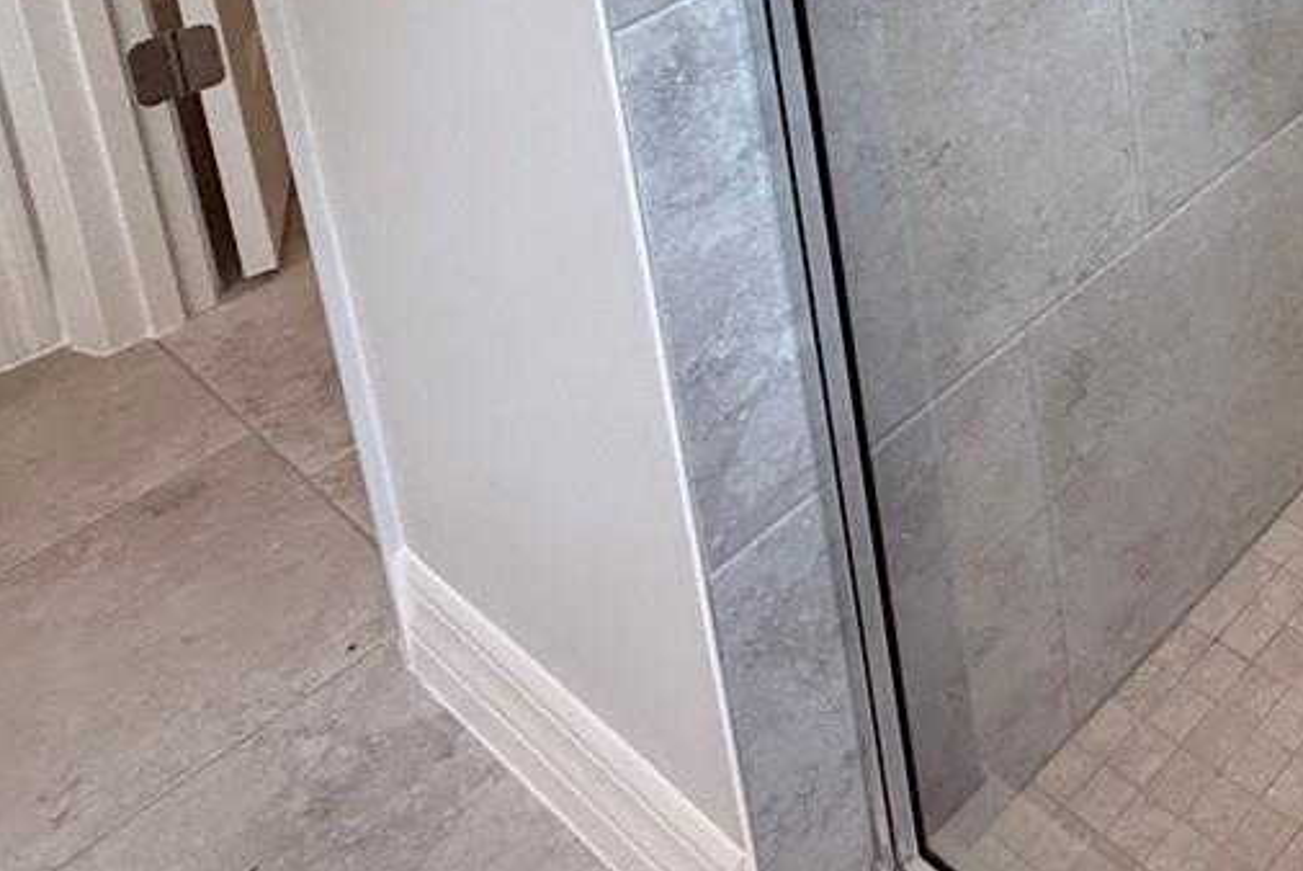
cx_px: 1561
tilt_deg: -11.0
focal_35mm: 46
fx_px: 1666
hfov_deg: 34.3
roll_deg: +2.5
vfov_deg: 22.7
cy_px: -508
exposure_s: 1/120
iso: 160
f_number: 2.2
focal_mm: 2.22
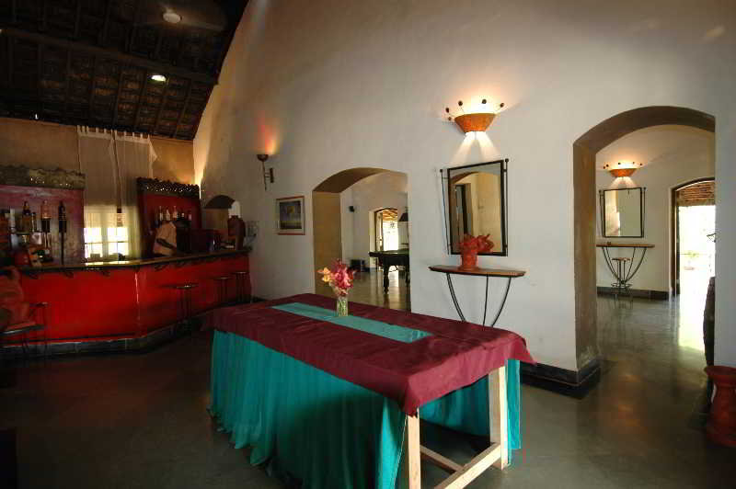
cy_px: 244
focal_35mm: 18
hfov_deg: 90.0
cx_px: 368
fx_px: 368
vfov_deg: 67.3
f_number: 4
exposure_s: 1/8
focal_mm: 12
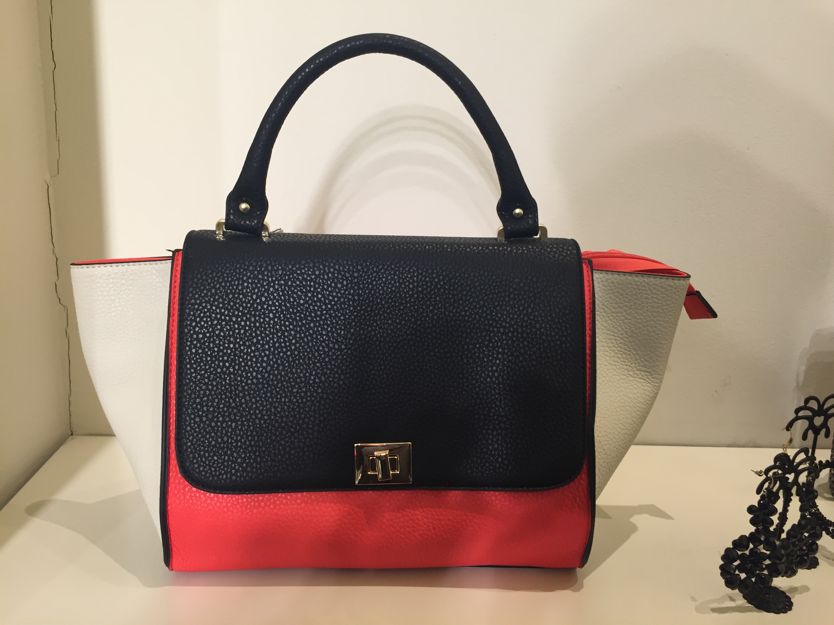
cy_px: 312
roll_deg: -3.3
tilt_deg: -12.2
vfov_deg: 48.2
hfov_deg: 61.7
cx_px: 417
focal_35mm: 29
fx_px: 699
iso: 40
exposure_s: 1/33
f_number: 2.2
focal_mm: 4.15
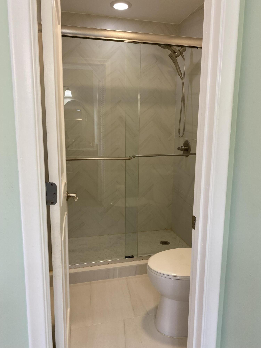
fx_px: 261
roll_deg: -0.5
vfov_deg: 67.3
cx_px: 130
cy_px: 174
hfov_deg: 53.1
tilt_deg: -9.2
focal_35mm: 26
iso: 80
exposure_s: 1/60
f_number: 1.8
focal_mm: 4.25
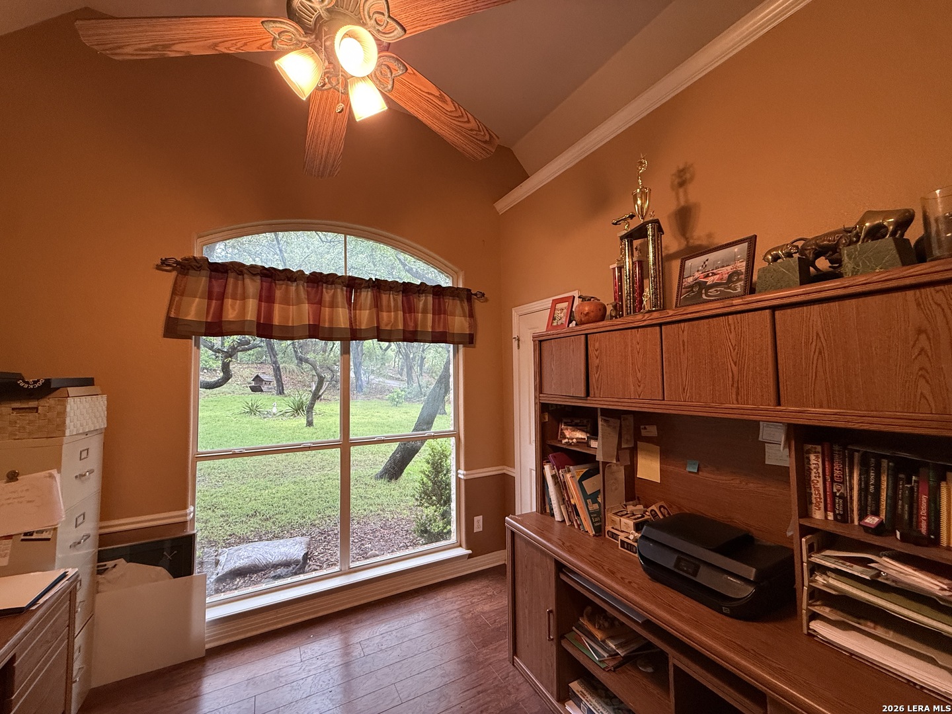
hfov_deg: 102.1
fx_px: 385
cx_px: 476
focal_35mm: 14
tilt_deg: +3.2
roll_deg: +0.3
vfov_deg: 85.7
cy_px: 357
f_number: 2.2
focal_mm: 2.22
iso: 320
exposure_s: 1/60
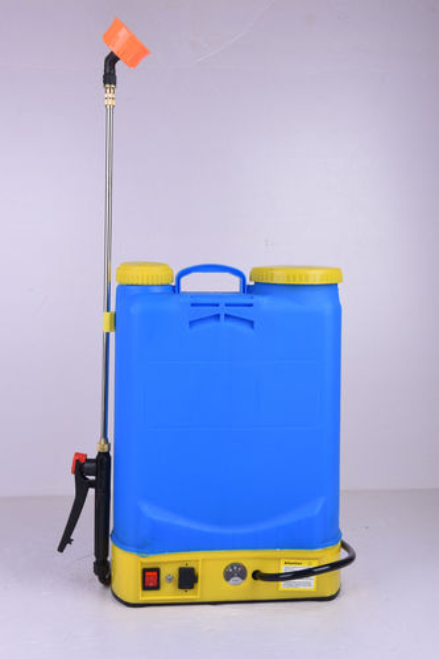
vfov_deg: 41.1
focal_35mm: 48
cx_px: 220
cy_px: 330
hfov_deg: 28.1
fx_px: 879
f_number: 10
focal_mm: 48
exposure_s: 1/125
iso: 320
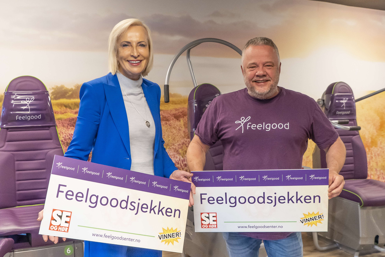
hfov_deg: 46.4
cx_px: 192
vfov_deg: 31.9
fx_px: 449
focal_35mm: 42
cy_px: 128
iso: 2500
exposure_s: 1/160
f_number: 4
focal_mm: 28
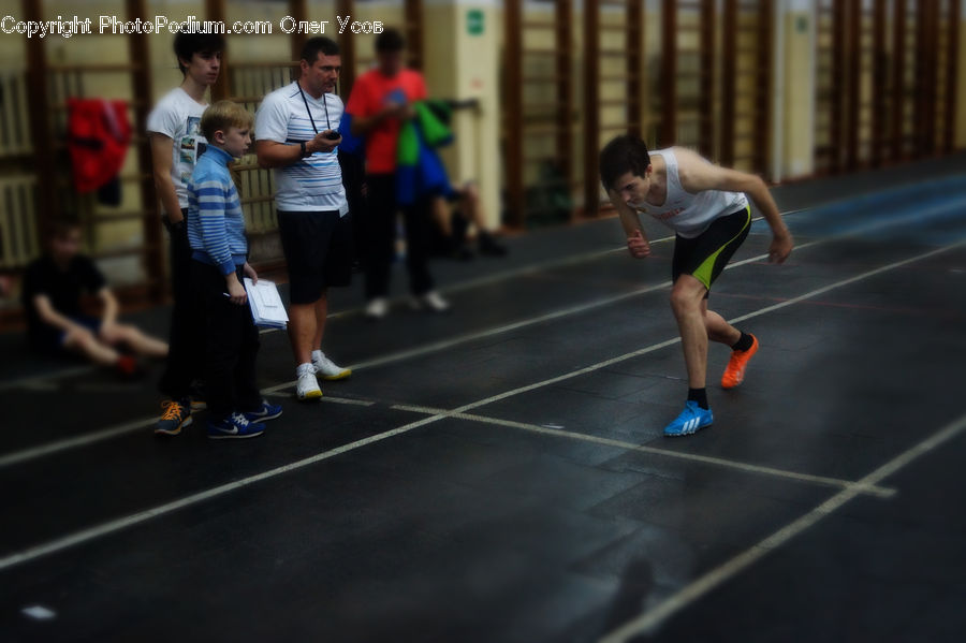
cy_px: 322
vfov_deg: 29.8
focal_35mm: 45
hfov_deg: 43.6
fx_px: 1207
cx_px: 483
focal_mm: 30
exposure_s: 1/50
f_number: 4.5
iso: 1600
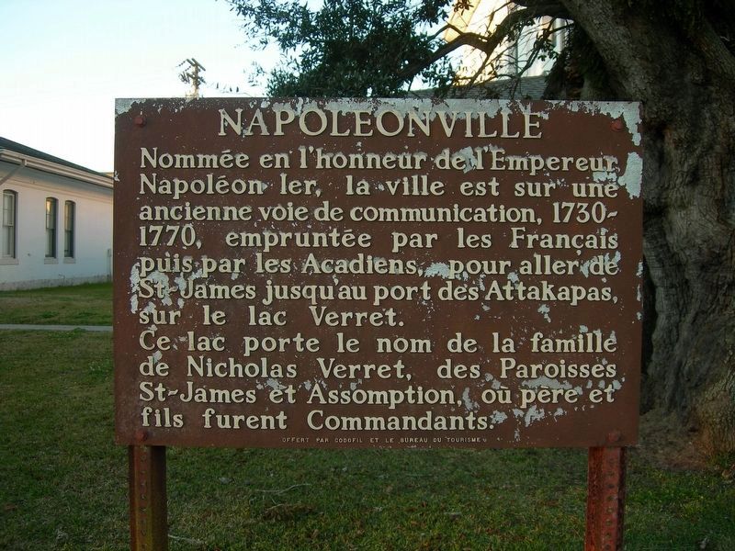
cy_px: 276
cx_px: 368
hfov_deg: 49.0
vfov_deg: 37.7
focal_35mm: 38
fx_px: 807
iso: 50
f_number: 2.8
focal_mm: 7.8
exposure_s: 1/80.2
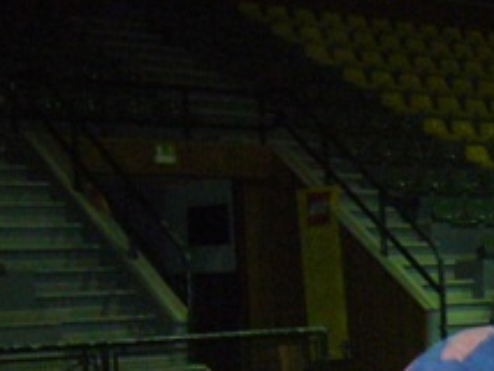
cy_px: 452
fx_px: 1499
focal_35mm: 105
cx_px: 559
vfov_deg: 13.7
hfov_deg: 18.0
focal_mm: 5.8
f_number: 2.8
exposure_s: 1/30
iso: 400
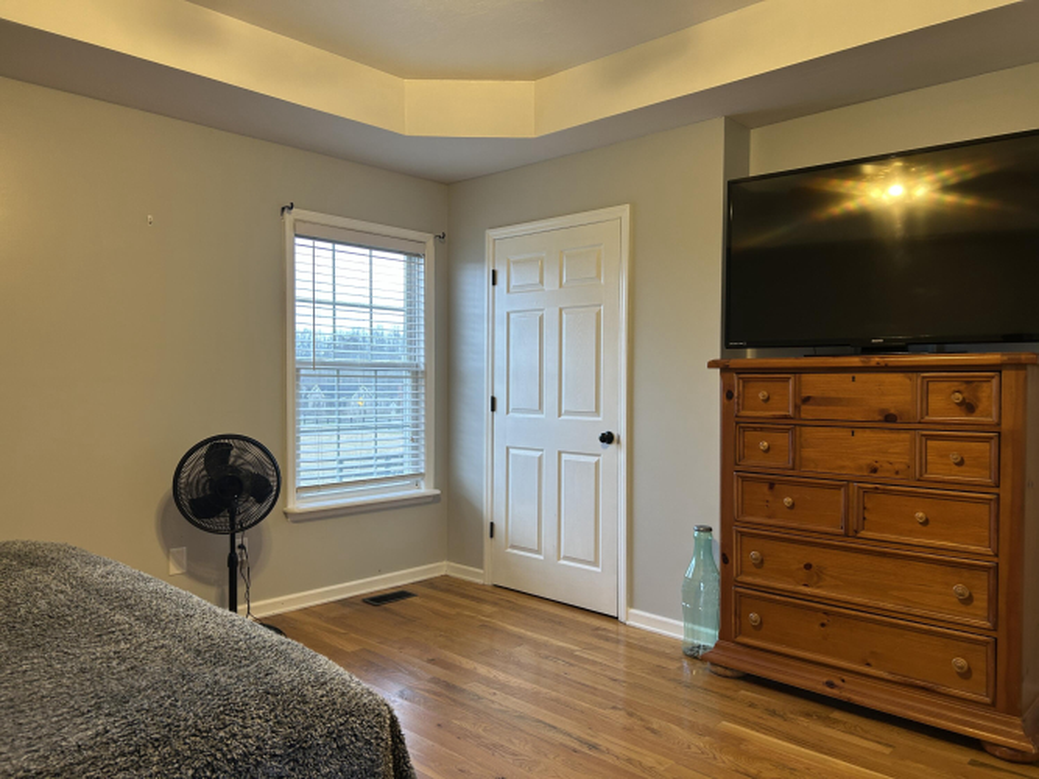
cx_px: 520
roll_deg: +0.8
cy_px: 390
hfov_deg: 67.3
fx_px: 780
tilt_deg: -2.7
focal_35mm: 26
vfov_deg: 53.0
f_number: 1.5
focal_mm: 5.7
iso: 64
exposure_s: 1/60
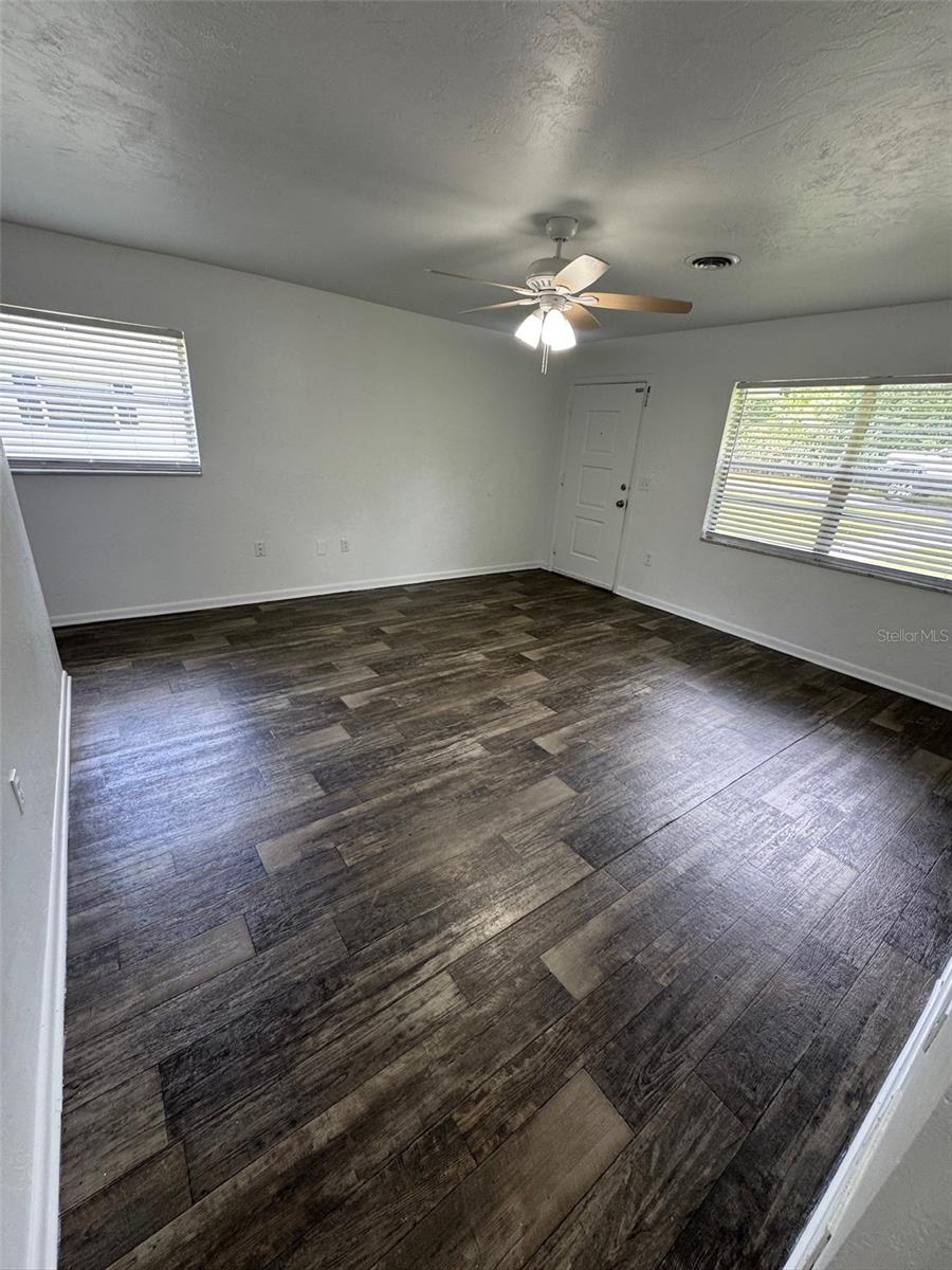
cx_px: 476
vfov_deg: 102.1
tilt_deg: -20.1
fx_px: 513
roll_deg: -4.7
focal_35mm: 14
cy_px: 635
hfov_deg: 85.7
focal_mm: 2.22
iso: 200
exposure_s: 1/120
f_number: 2.2
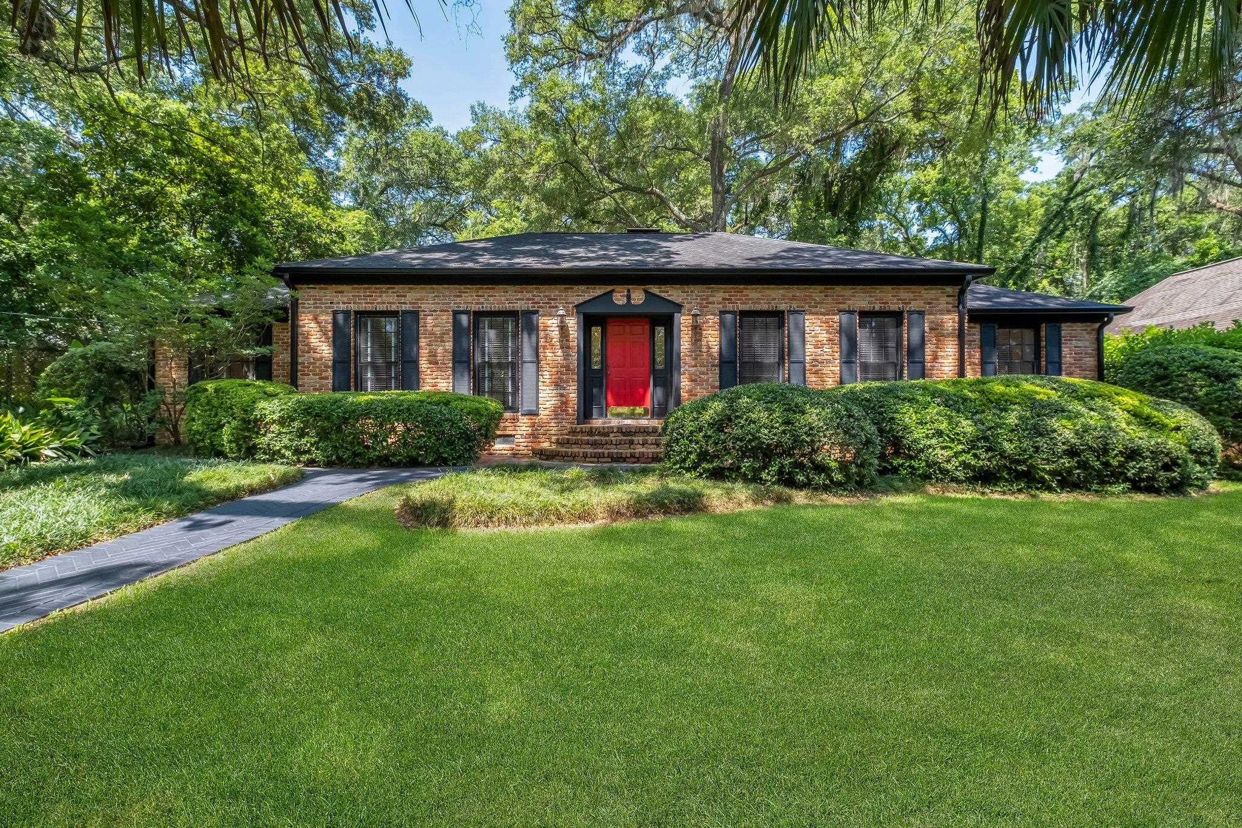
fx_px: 517
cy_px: 414
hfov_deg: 100.4
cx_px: 621
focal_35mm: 15
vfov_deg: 77.3
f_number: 8
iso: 800
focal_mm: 10
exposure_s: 1/200
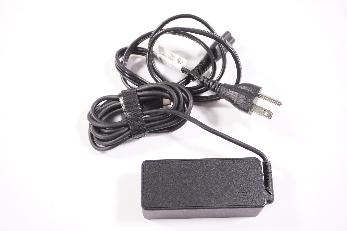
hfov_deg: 48.0
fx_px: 390
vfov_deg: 33.0
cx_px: 174
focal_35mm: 40
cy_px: 116
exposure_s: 1/200
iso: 1250
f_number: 5.6
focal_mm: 27
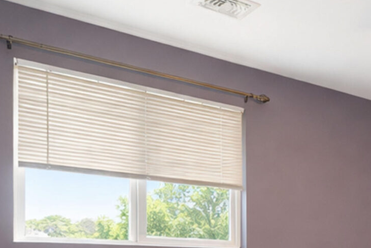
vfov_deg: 23.1
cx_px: 431
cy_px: 256
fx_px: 577
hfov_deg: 30.8
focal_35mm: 56
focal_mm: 16
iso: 64
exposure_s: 1/4
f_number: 4
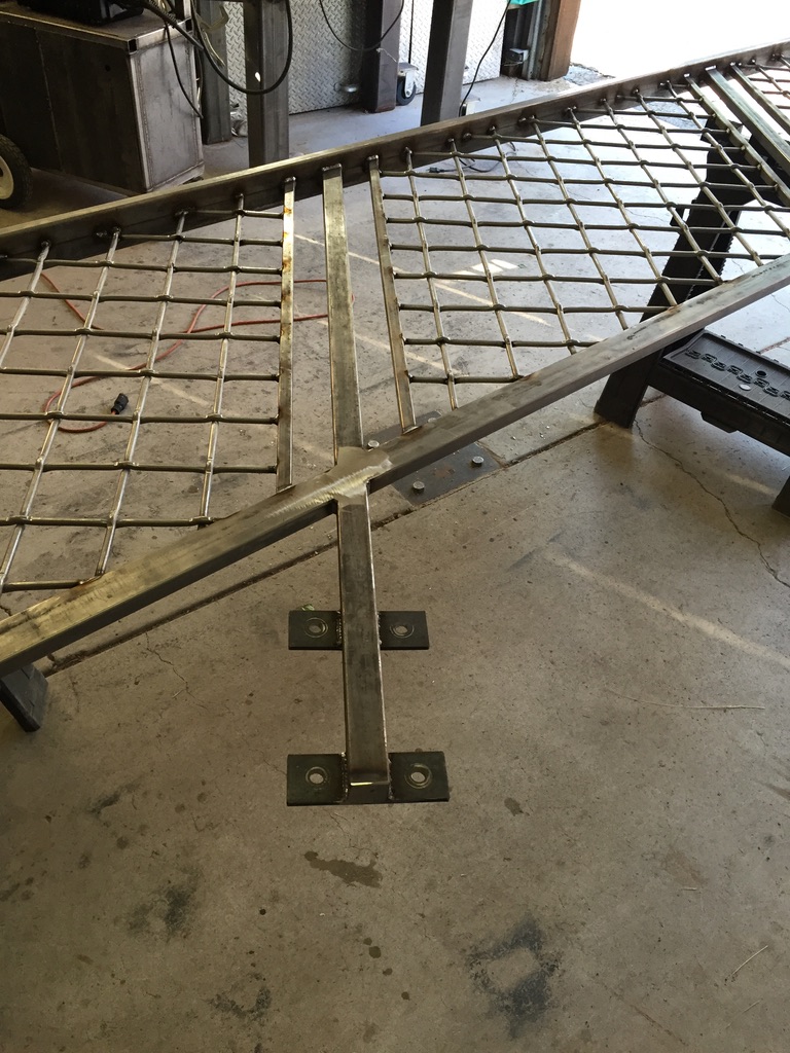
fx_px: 882
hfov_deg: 48.2
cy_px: 526
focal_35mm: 29
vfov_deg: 61.7
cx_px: 395
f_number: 2.2
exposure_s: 1/30
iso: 50
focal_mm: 4.15
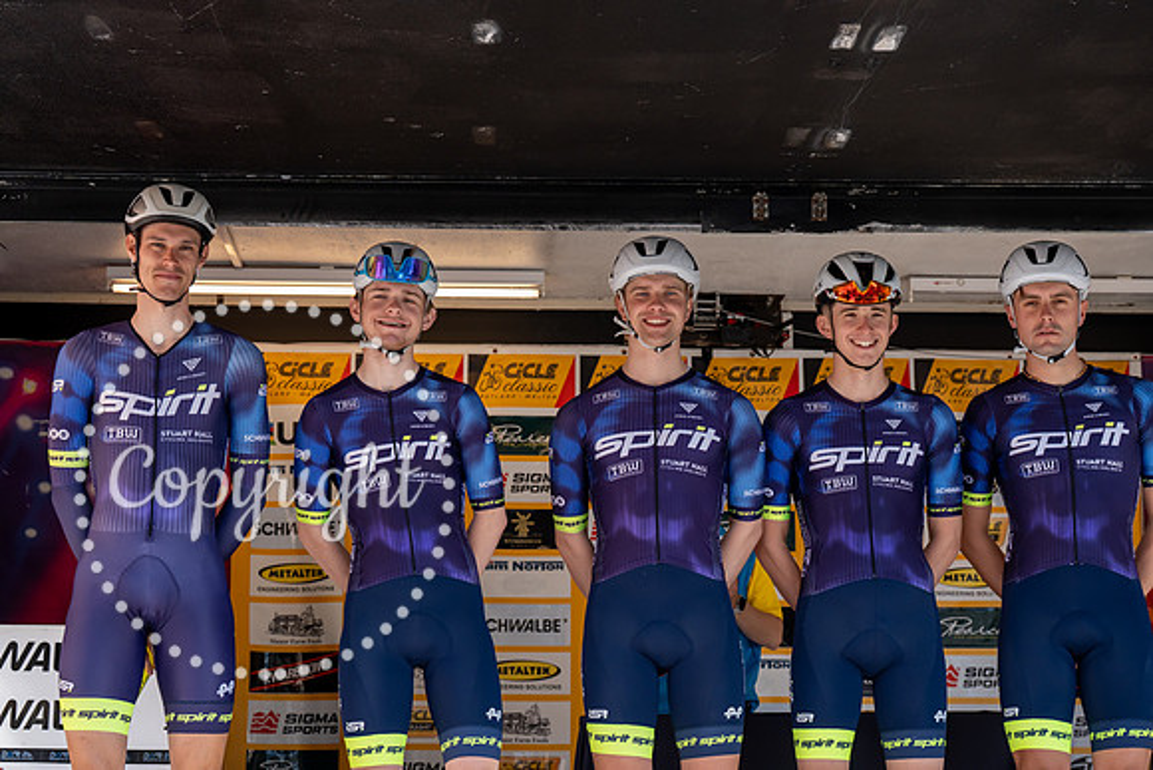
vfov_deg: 19.5
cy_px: 385
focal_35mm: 70
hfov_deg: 28.8
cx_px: 576
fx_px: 2242
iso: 1250
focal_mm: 70
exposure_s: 1/1000
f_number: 5.6
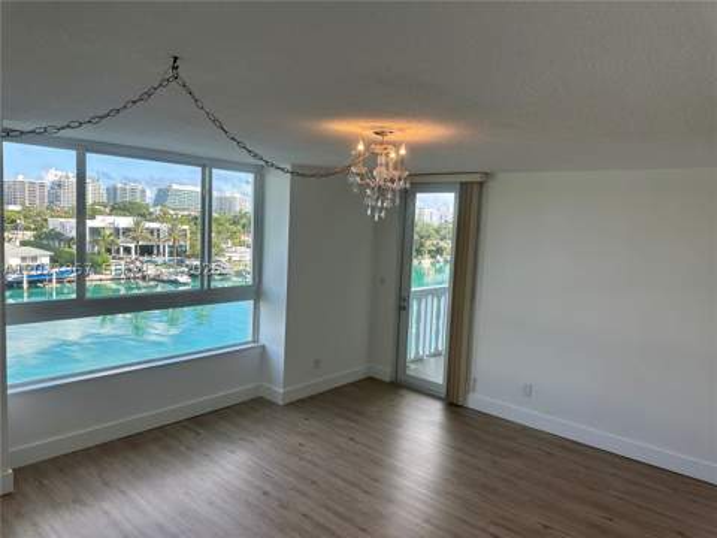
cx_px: 358
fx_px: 497
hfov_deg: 71.6
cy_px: 269
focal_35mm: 24
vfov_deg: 56.8
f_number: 1.78
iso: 80
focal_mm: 6.86
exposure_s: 1/577
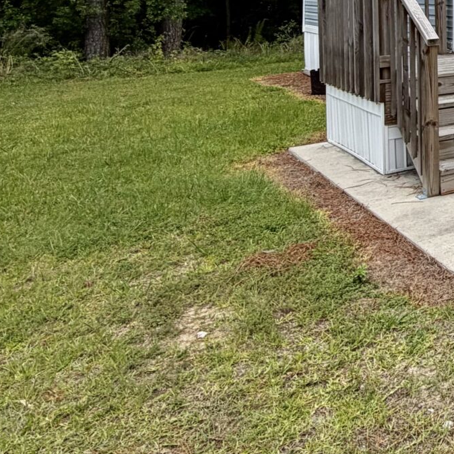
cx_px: 639
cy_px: -24
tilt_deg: +0.6
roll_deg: +1.0
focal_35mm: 47
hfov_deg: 27.7
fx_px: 697
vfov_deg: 32.5
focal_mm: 2.22
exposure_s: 1/770
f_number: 2.2
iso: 32
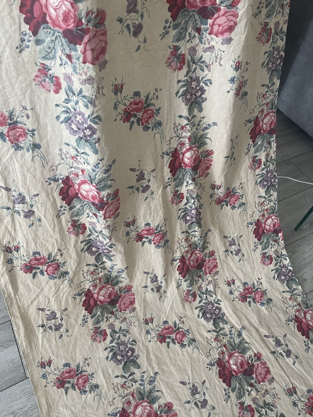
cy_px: 208
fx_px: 301
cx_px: 156
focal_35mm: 25
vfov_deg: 69.4
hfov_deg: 54.9
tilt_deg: -52.9
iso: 200
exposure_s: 1/60
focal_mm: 5.1
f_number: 1.6
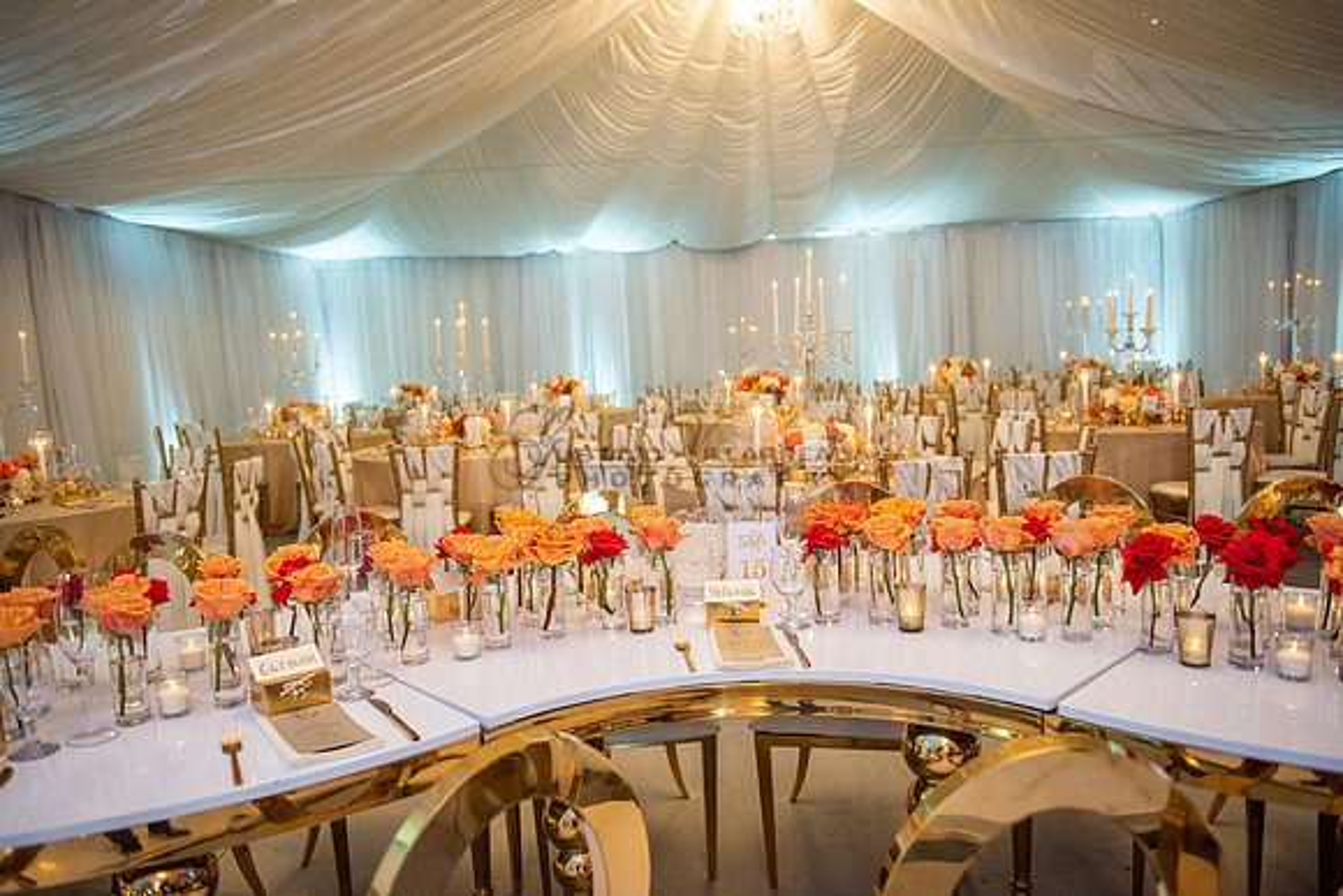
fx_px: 1007
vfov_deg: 48.0
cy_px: 448
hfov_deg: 67.4
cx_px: 672
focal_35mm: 27
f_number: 3.2
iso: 1600
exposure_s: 1/125
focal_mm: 27
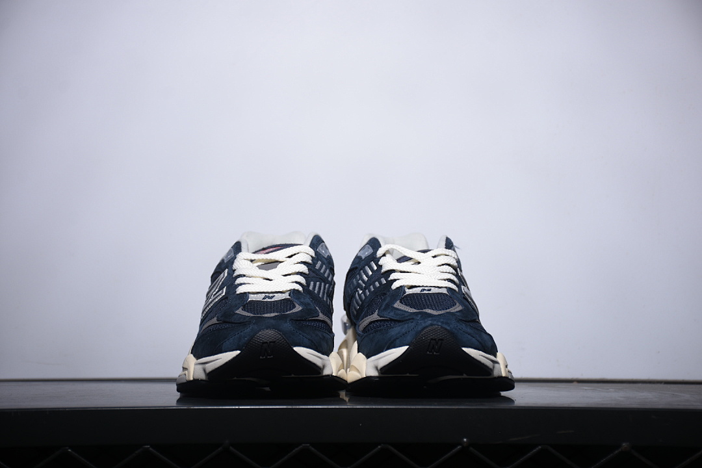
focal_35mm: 93
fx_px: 1813
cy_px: 234
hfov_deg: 21.9
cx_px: 351
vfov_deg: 14.7
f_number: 5.6
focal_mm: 62
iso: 100
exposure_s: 1/250
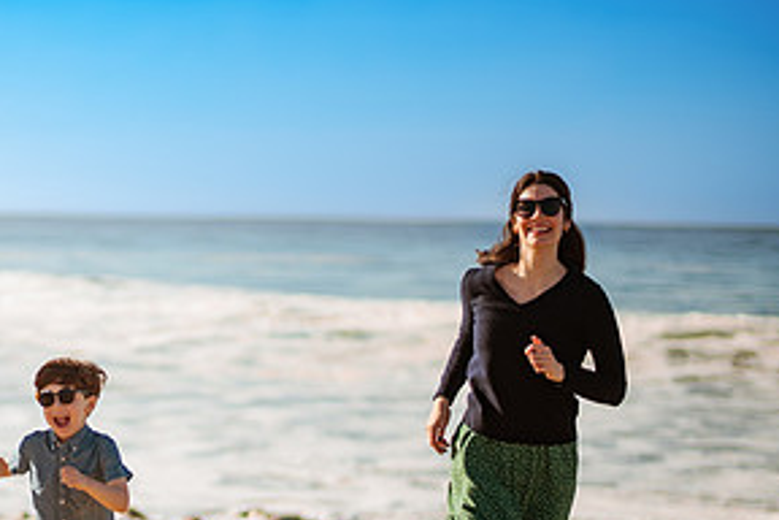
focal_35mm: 117
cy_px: 473
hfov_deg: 17.2
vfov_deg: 11.6
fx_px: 2532
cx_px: 46
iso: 50
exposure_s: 1/6400
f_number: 1.4
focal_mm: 58
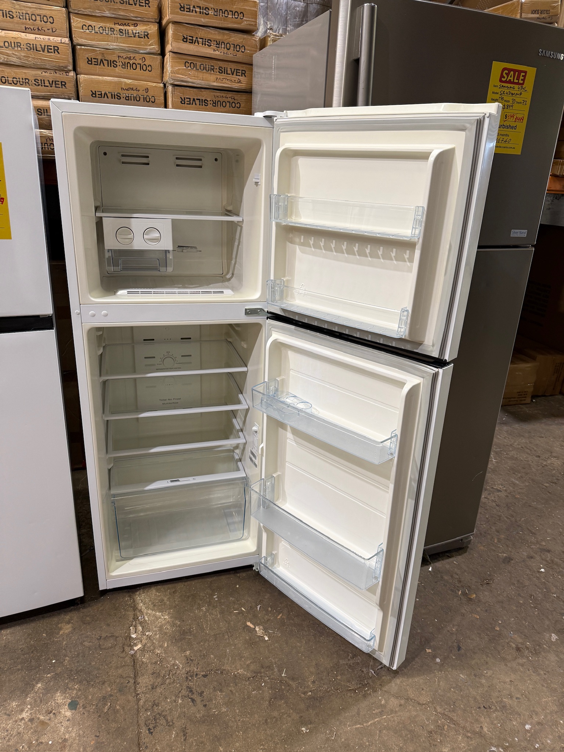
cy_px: 376
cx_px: 282
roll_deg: -2.5
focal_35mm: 24
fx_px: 521
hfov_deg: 56.8
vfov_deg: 71.6
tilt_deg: -21.1
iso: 125
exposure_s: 1/50
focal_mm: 6.76
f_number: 1.78
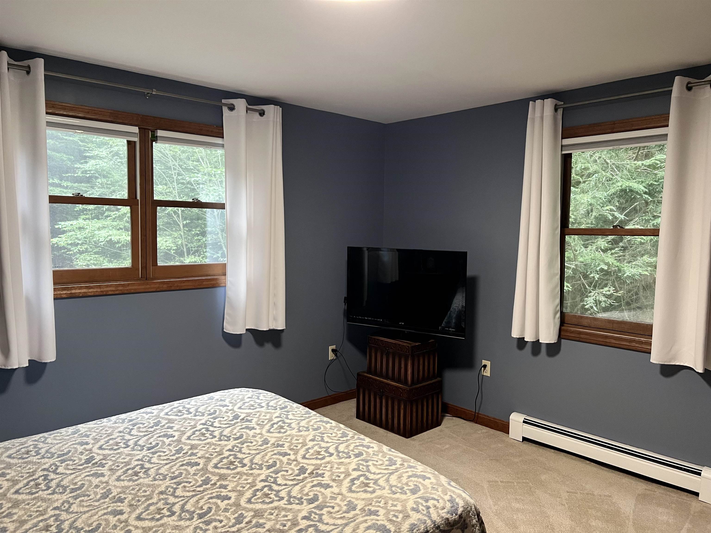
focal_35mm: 26
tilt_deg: -4.3
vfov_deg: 53.1
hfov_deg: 67.3
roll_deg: -0.6
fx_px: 534
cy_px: 266
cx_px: 356
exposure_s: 1/60
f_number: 1.5
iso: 250
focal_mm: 5.7
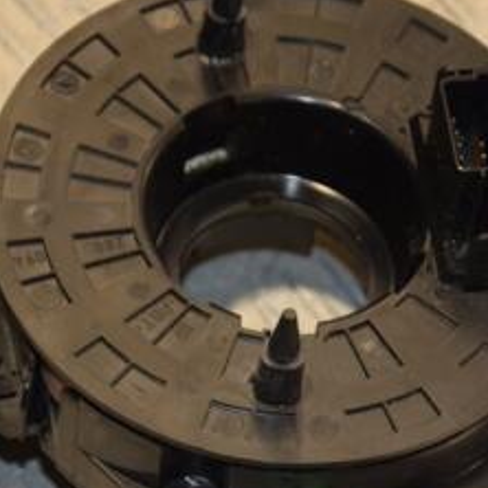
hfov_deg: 6.8
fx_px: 4117
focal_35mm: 258
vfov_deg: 6.8
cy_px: 328
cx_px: 235
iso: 800
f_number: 5.3
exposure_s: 1/200
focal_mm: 75
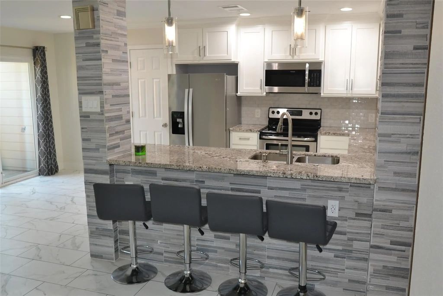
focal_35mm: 30
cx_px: 222
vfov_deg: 43.6
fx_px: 369
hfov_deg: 61.9
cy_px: 148
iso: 400
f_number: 3.5
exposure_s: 1/60
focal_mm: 20
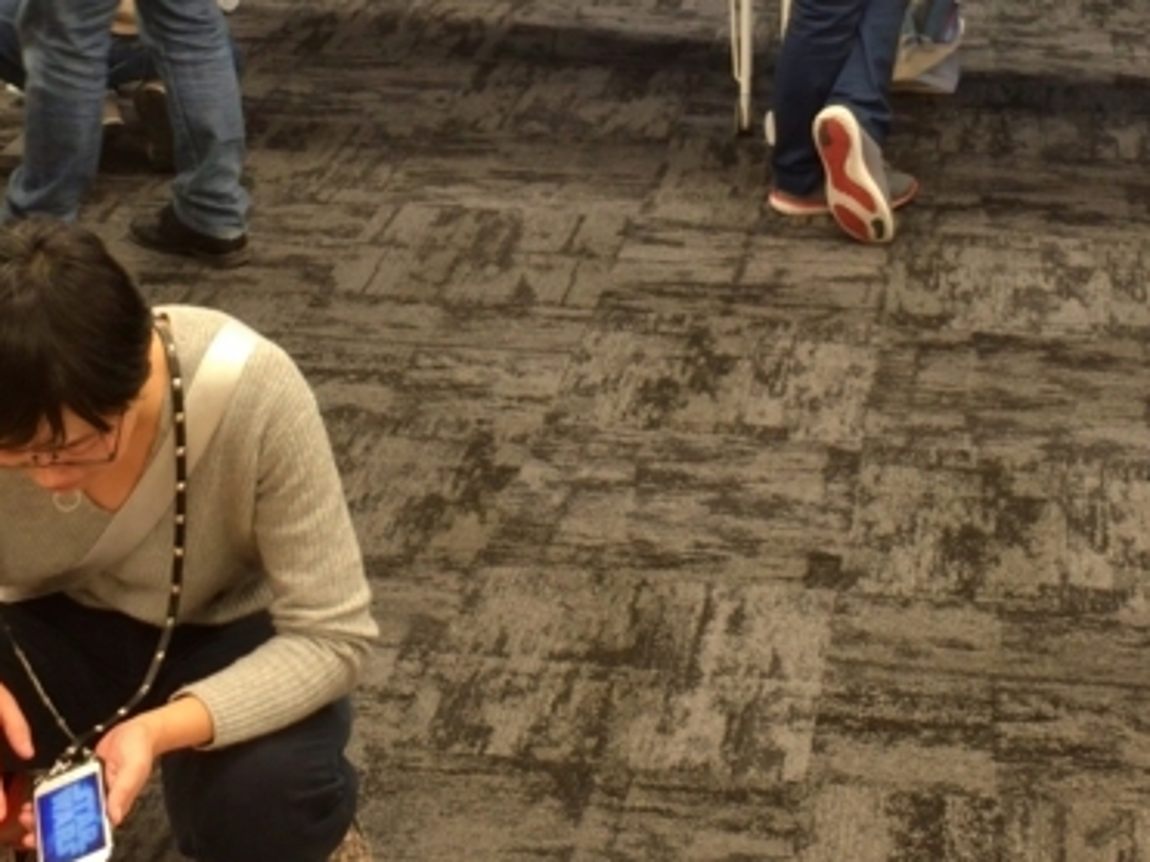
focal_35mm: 80
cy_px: 115
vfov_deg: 18.2
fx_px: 2657
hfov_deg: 24.4
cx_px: 595
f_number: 2.2
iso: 50
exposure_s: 1/30
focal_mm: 4.15
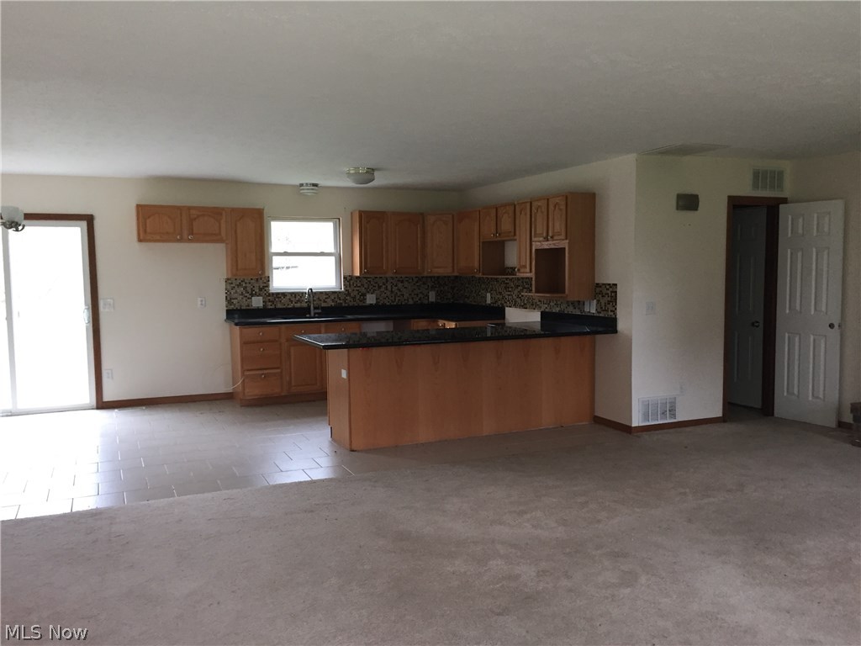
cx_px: 430
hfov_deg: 61.7
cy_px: 323
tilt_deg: -2.8
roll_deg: +1.1
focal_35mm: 29
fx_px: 721
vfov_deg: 48.2
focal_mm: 4.15
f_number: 2.2
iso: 50
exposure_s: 1/30
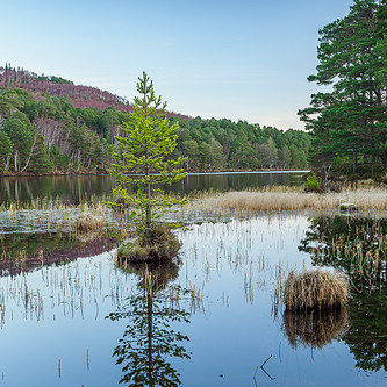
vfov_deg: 31.1
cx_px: 195
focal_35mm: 55
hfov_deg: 31.1
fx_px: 696
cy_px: 208
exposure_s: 1/8
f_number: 7.1
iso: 200
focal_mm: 23
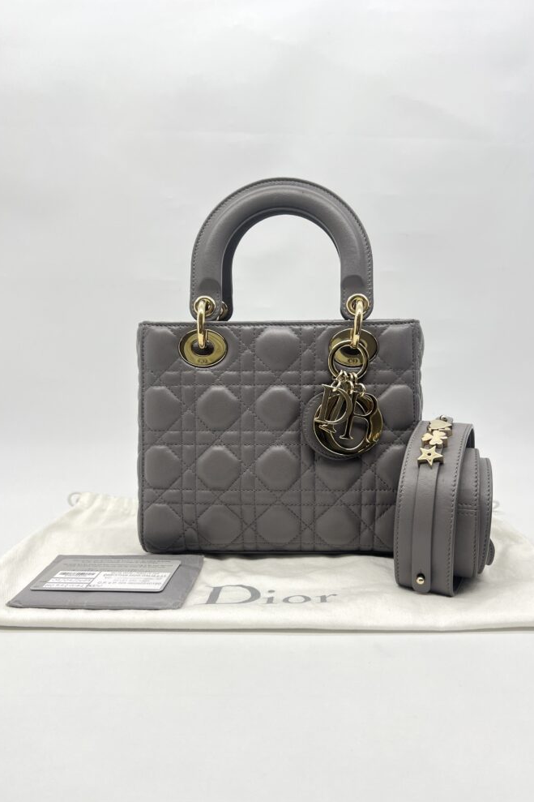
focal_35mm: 28
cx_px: 276
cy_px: 414
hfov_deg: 46.4
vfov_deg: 65.5
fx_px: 623
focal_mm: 5.7
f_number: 1.5
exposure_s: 1/116
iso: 32
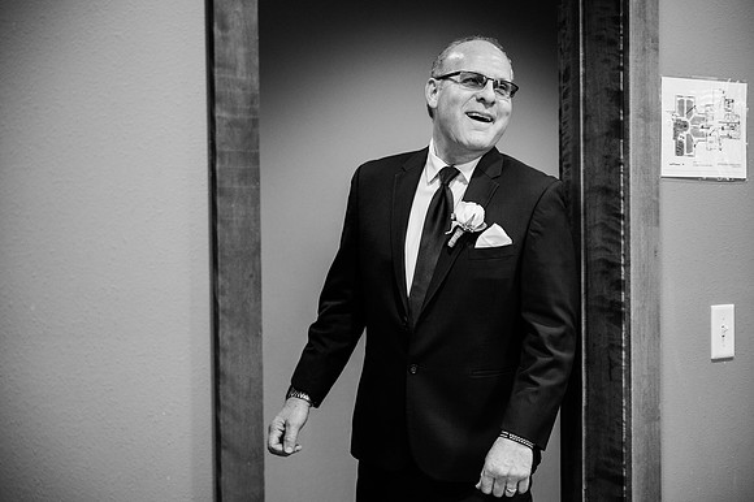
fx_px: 1499
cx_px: 377
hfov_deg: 28.2
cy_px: 251
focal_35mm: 72
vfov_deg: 19.0
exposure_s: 1/200
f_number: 2.8
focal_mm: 70
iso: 1000
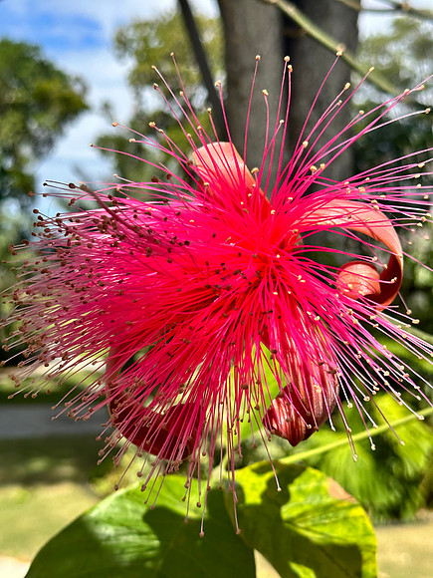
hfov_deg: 30.3
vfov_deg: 39.7
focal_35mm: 48
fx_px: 801
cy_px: 289
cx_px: 216
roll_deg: -0.3
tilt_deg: -1.6
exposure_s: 1/2358
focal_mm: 6.86
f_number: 1.78
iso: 64
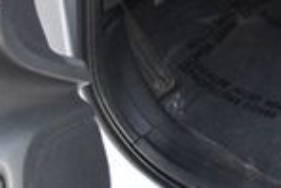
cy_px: -65
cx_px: 553
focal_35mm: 156
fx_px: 1219
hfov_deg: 11.8
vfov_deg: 8.7
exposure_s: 1/250
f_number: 3.5
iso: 800
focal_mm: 18
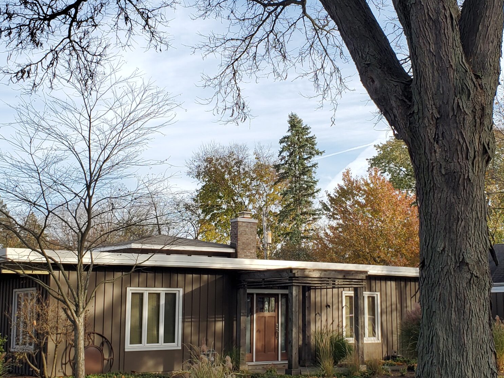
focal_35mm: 45
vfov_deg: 32.1
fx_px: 655
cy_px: 226
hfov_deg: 41.9
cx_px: 299
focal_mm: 4.3
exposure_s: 1/626
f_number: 2.4
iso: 50
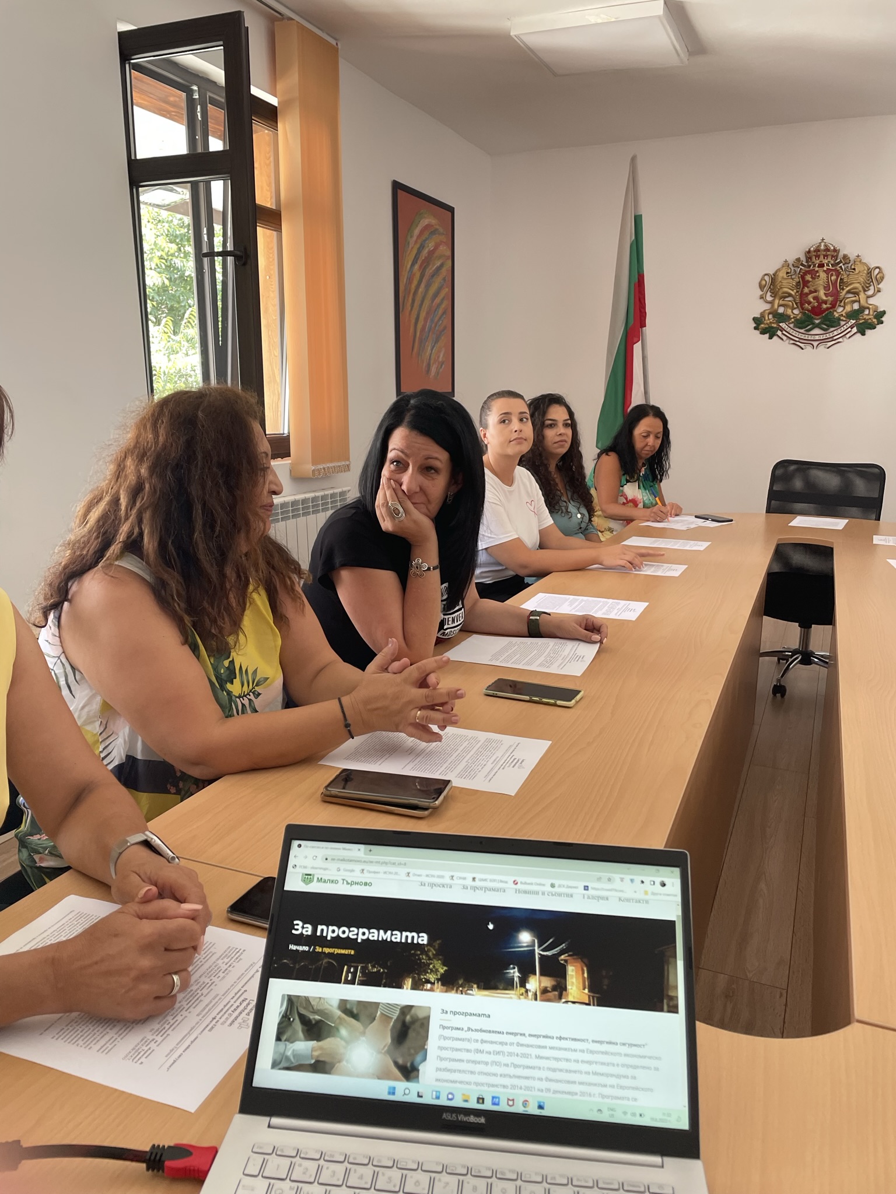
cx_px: 448
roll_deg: -0.2
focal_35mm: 26
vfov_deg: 67.3
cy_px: 597
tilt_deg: -12.6
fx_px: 897
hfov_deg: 53.1
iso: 125
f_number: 1.6
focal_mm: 4.2
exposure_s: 1/121
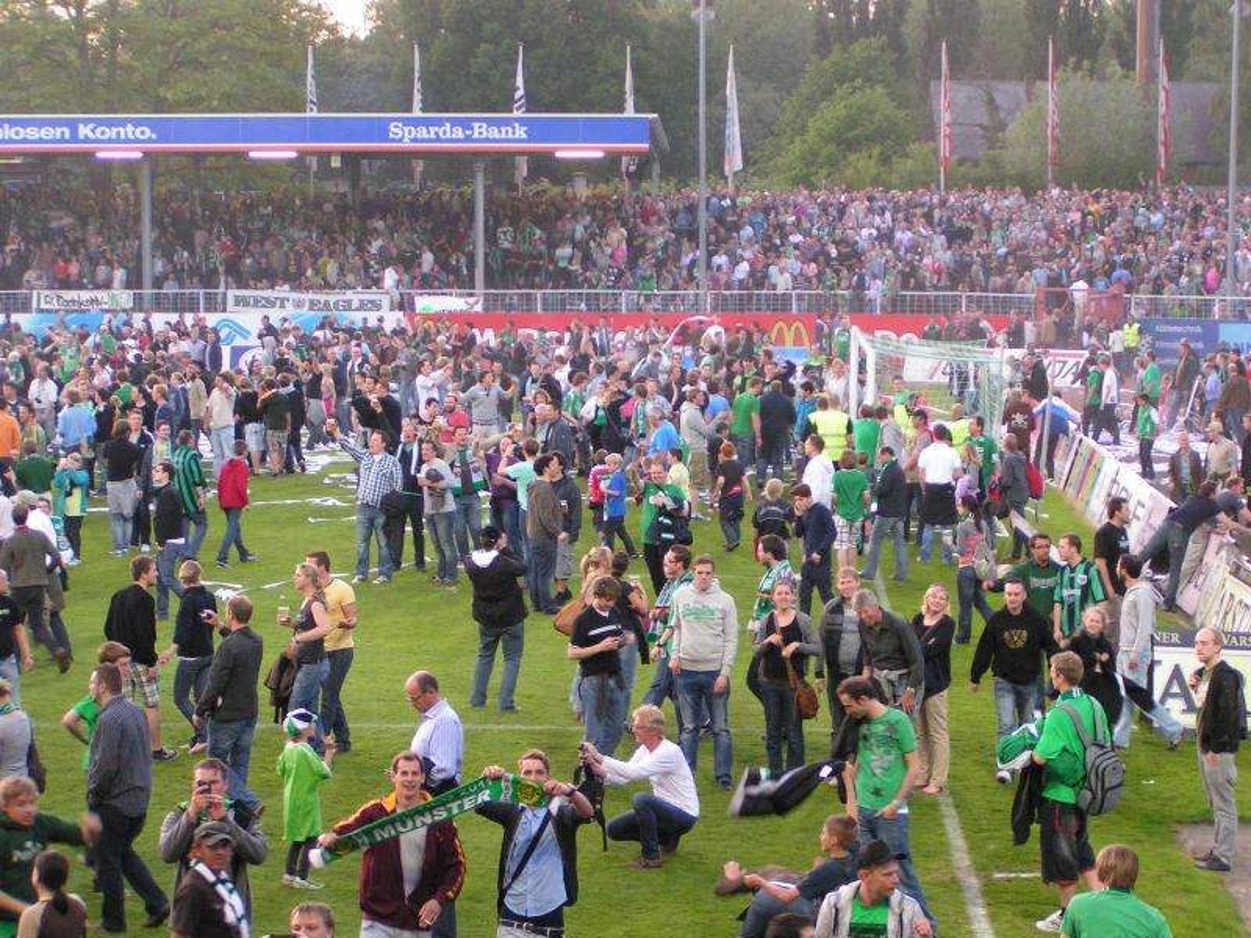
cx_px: 626
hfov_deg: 22.8
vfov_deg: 17.2
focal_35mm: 86
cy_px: 469
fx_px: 3108
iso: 200
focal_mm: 13.2
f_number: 3.2
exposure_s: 1/60
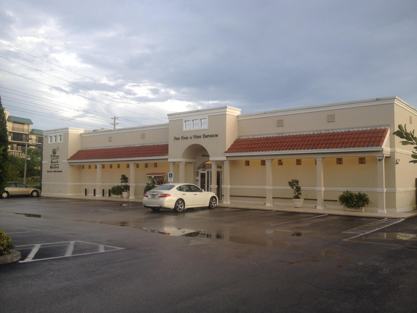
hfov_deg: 52.6
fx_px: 422
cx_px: 208
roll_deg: -0.1
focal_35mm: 35
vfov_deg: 40.7
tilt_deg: +0.1
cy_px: 156
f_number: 2.4
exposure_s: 1/302
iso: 50
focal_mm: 4.28
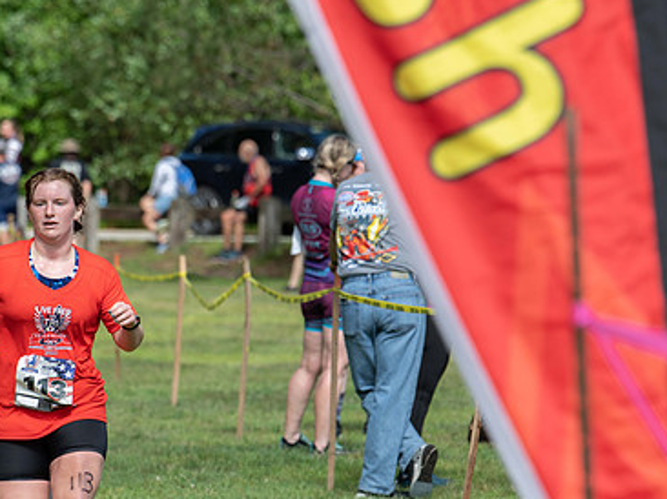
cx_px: 246
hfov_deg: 6.5
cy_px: 345
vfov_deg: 4.9
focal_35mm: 305
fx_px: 5873
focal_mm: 200
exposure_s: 1/800
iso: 250
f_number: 5.6
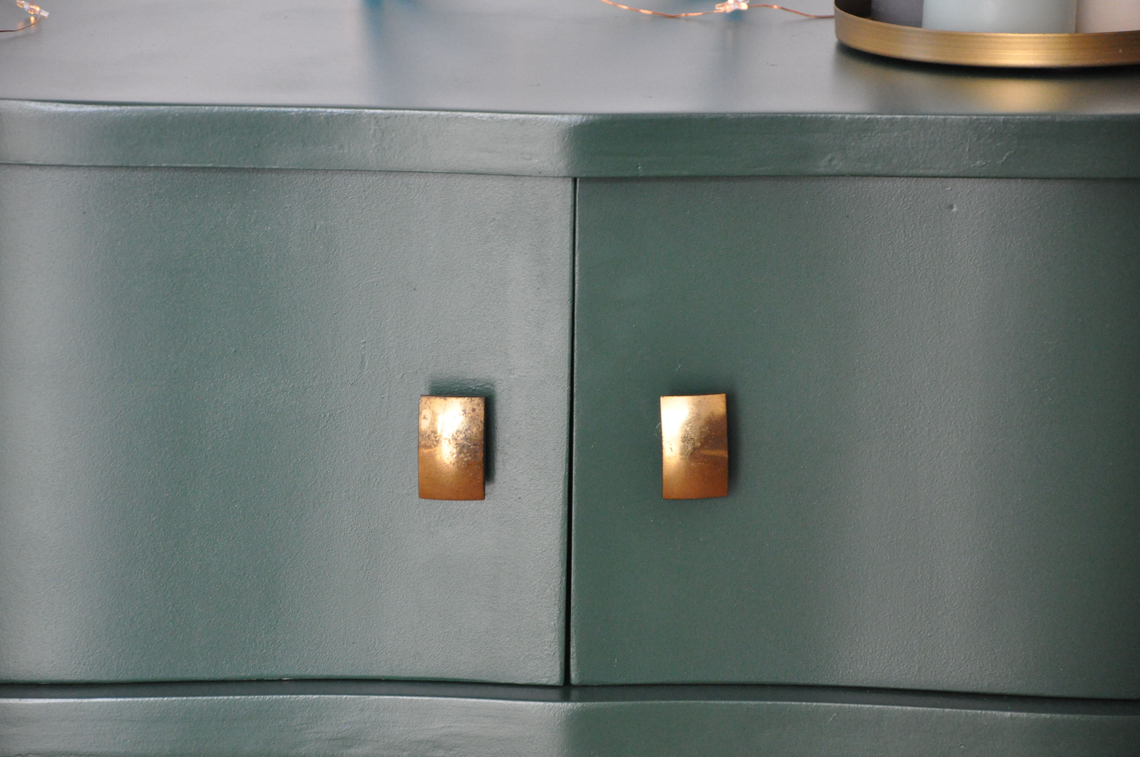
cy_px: 378
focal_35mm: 158
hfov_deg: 13.1
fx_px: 4981
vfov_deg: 8.7
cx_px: 570
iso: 2500
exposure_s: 1/160
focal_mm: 105
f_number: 5.6
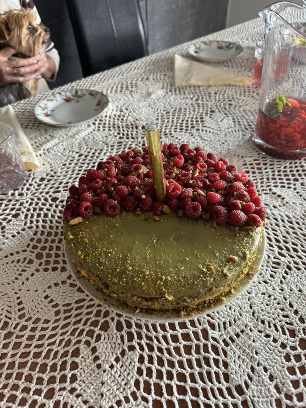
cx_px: 153
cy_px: 204
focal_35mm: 24
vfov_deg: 71.6
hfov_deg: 56.8
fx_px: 283
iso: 250
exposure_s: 1/60
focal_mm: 6.76
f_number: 1.78
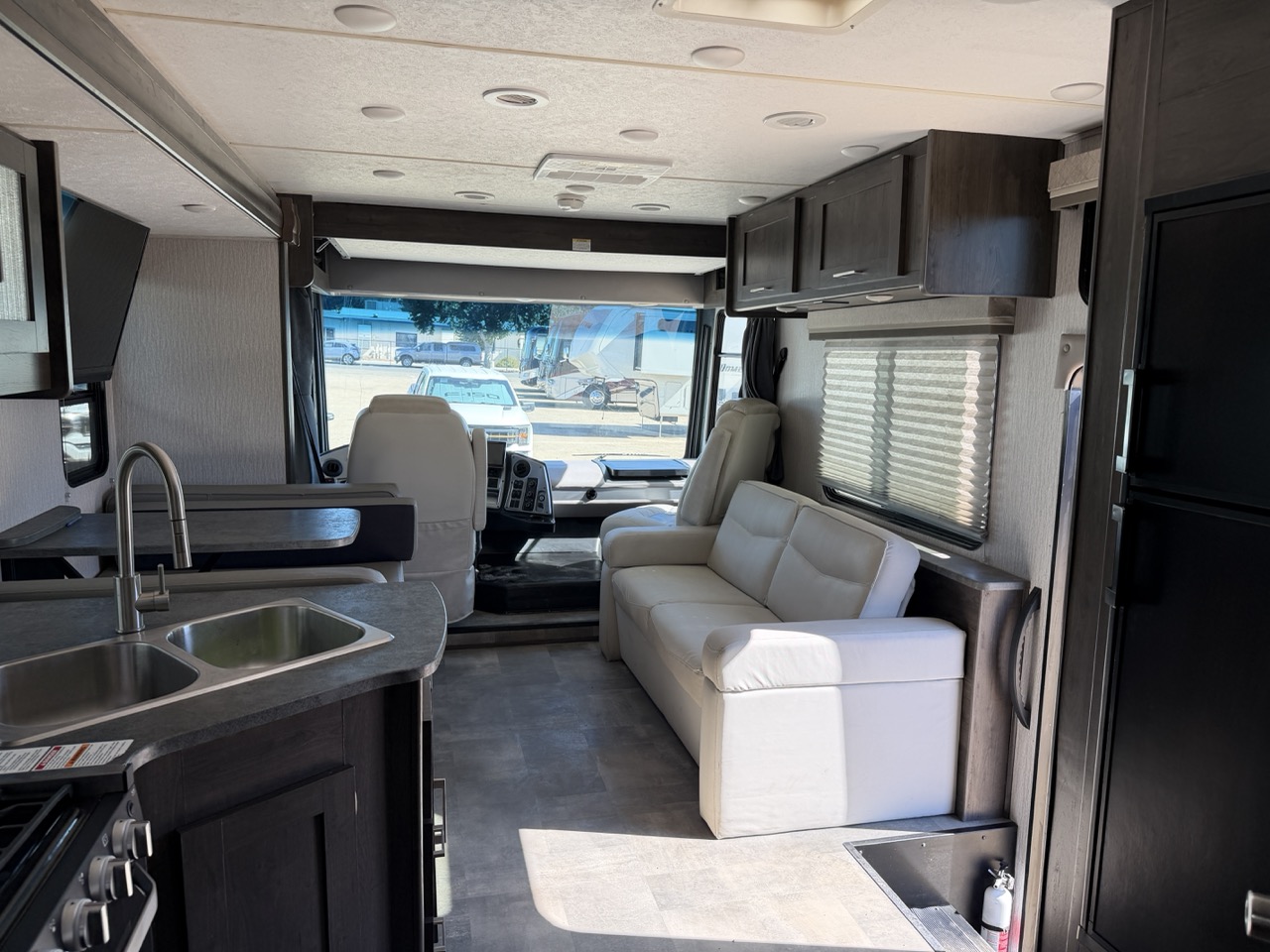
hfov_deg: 71.6
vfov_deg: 56.8
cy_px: 476
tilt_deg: -7.5
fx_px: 881
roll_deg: -2.6
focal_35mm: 24
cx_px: 635
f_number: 1.78
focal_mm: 6.76
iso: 80
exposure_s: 1/379
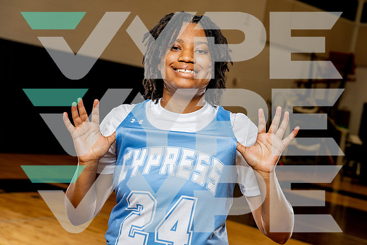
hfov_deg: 28.8
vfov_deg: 19.5
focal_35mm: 70
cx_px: 184
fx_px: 714
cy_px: 122
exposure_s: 1/250
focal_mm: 70
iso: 400
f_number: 5.6
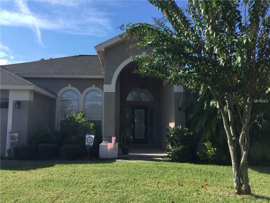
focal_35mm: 31
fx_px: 242
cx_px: 135
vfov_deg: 45.4
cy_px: 102
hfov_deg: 58.4
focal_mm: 3.3
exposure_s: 1/791
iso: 25
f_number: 2.4
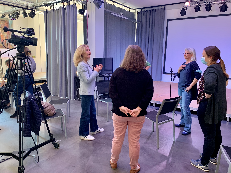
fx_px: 174
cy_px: 86
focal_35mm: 26
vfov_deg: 53.1
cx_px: 116
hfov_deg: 67.3
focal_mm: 4.25
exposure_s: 1/50
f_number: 1.8
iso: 200
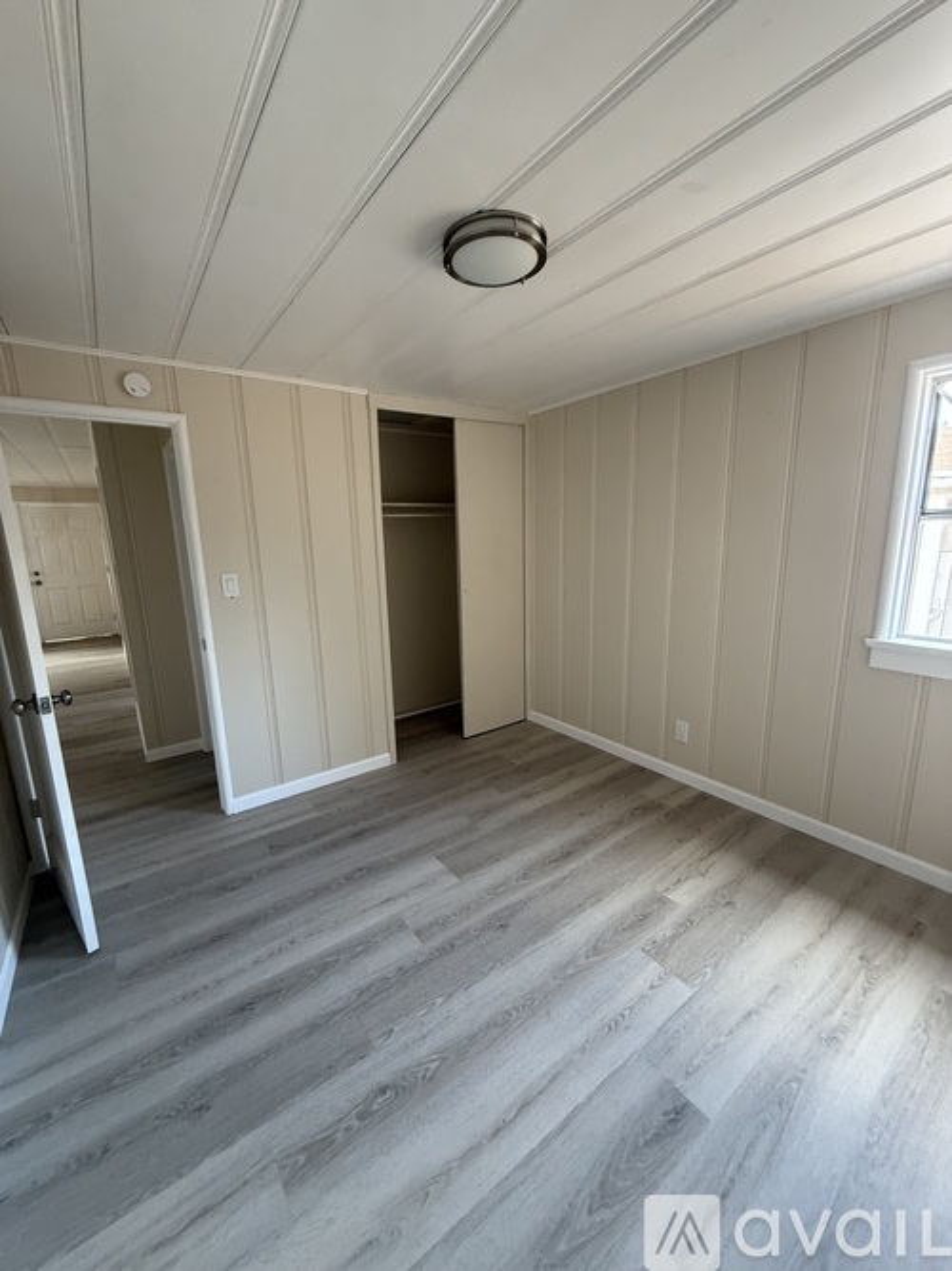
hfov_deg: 85.7
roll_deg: +1.0
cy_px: 636
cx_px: 476
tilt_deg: -11.8
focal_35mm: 14
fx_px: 514
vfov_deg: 102.1
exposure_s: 1/69
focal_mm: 2.22
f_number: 2.2
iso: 400
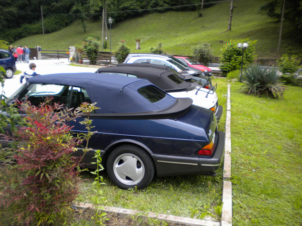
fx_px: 305
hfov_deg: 52.6
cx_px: 151
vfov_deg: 40.7
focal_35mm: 35
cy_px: 113
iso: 80
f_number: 3.1
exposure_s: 1/234
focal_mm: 6.3
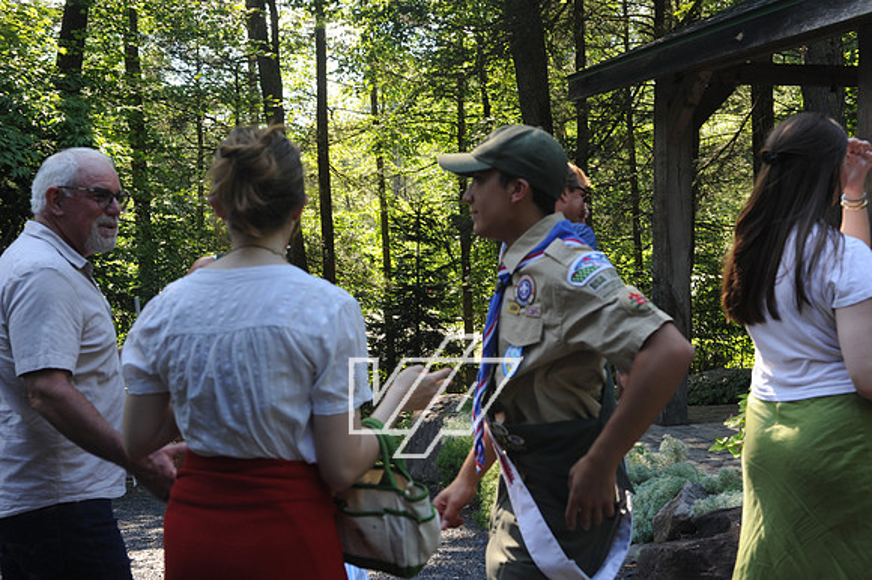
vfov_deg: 28.0
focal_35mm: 48
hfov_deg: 41.1
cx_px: 436
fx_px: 1162
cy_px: 290
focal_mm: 48
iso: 400
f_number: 7.1
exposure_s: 1/125
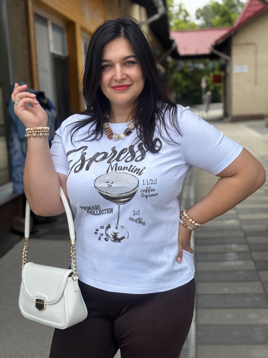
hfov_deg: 30.3
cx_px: 134
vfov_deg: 39.7
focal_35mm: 48
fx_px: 495
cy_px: 179
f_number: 1.78
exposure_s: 1/2415
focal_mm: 6.76
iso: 64
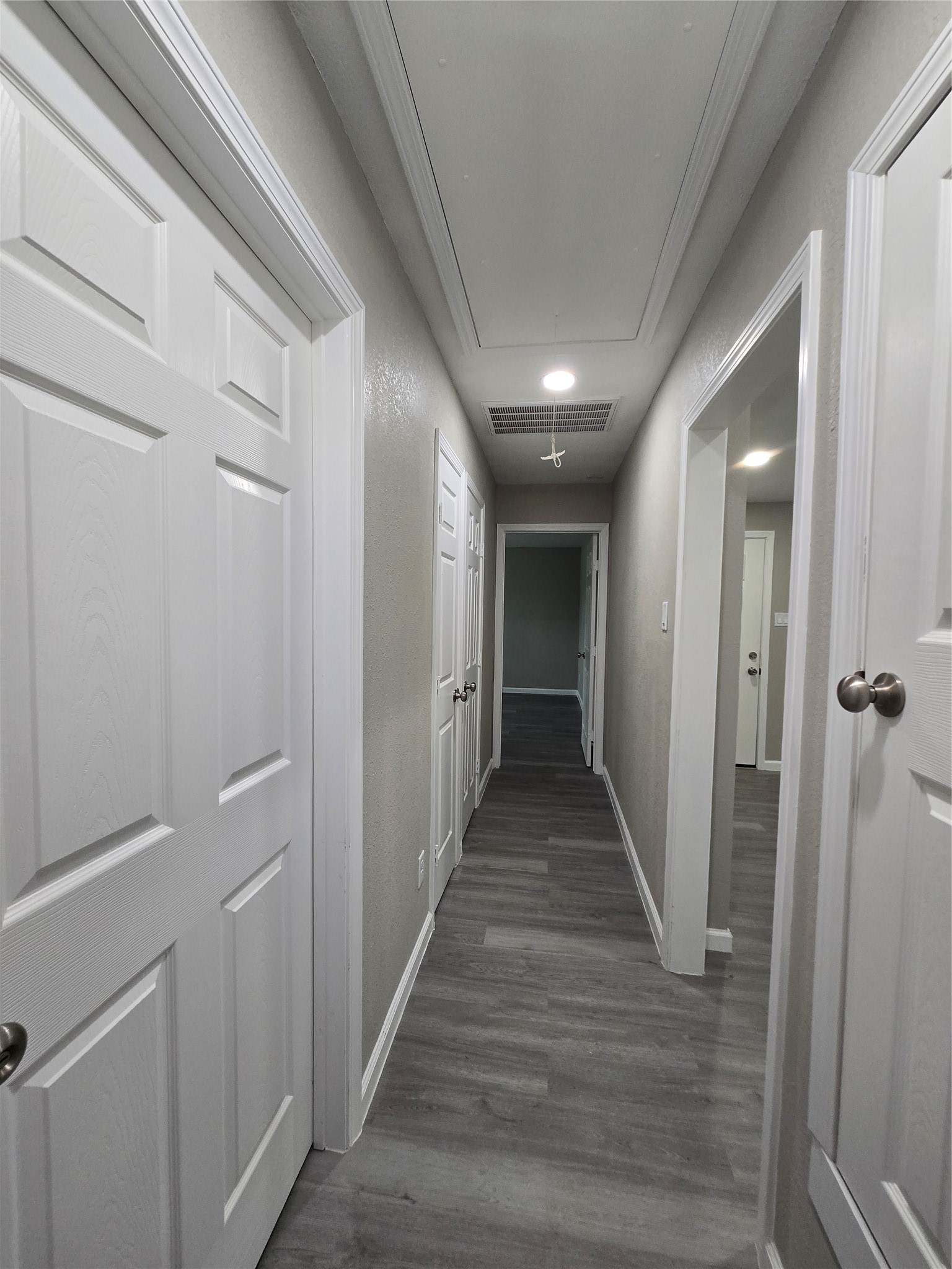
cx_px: 476
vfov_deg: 106.2
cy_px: 634
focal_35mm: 13
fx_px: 477
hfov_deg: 89.9
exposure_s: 1/60
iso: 125
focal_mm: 1.7
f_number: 2.2
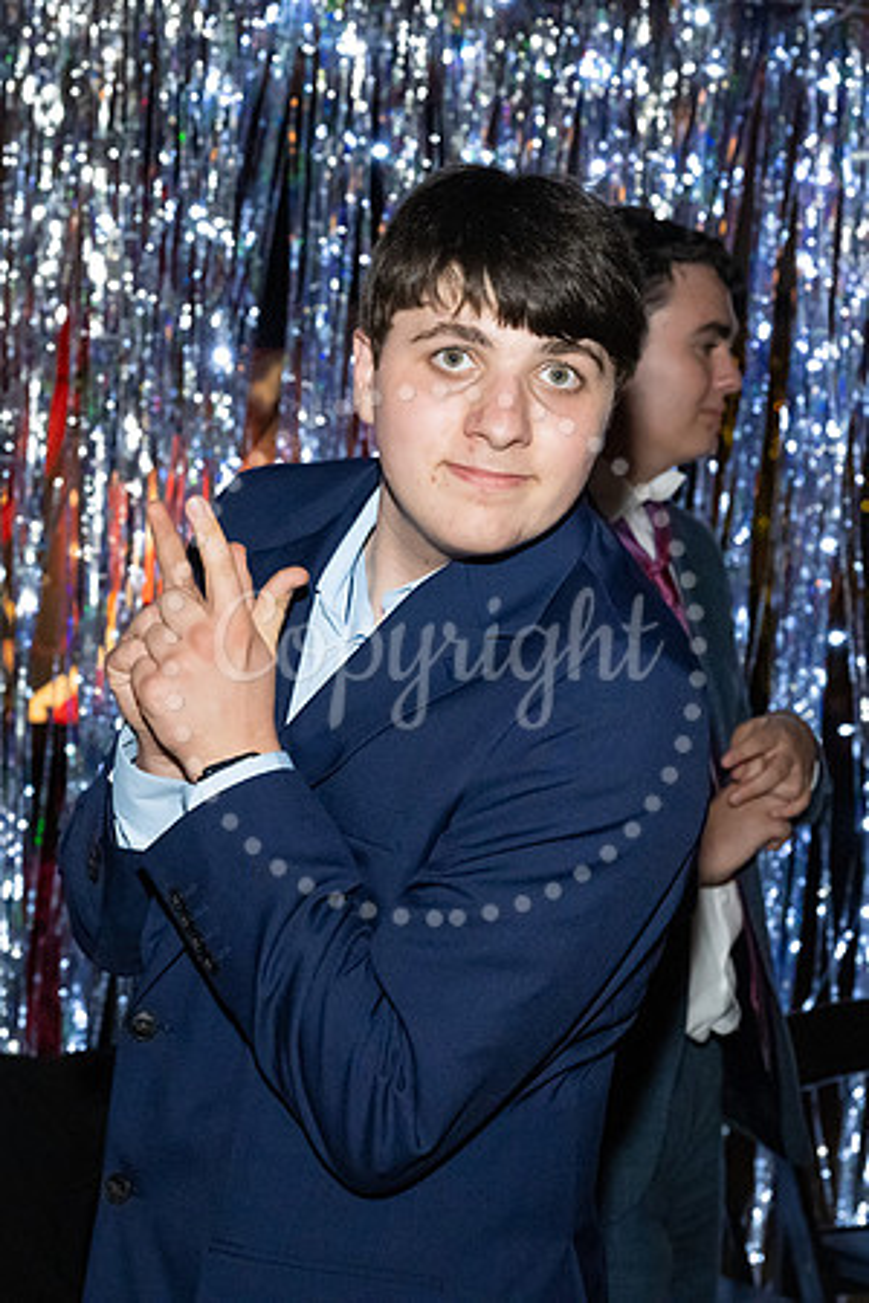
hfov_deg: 19.2
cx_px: 434
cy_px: 603
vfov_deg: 28.5
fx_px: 2568
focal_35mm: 71
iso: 6400
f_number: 5.6
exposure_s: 1/100
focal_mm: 44
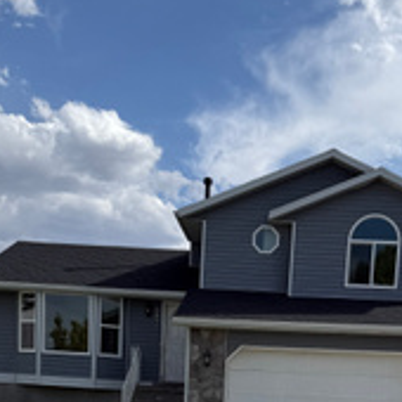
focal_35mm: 60
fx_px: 788
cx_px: 244
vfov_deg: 25.7
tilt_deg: -5.0
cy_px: 478
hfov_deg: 28.5
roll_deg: -3.4
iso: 80
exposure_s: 1/6173
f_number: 1.78
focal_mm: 6.76
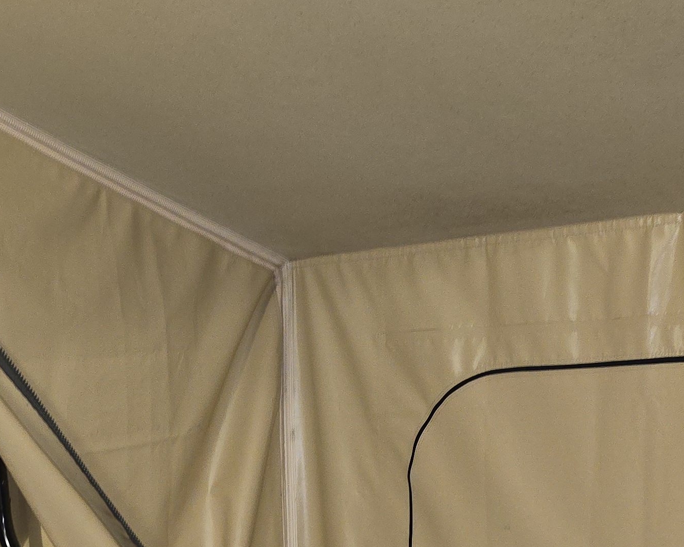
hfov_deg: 28.1
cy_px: 680
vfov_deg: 21.0
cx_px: 223
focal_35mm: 67
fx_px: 1356
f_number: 1.7
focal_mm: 6.3
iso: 125
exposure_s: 1/13
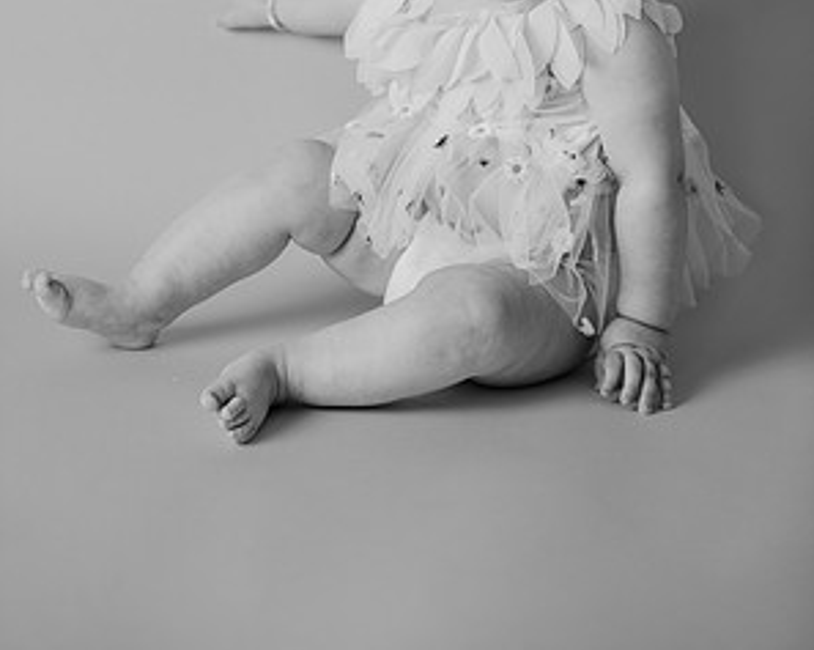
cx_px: 408
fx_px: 2912
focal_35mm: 121
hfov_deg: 15.9
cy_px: 60
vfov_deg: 12.6
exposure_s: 1/160
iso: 160
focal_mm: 85
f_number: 2.8
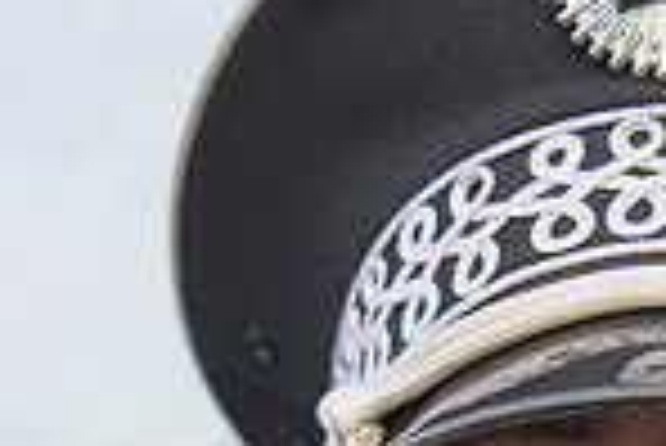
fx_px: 1741
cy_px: 831
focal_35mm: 94
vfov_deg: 13.0
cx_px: 720
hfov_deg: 20.7
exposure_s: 1/2000
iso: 400
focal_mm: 24
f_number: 2.8
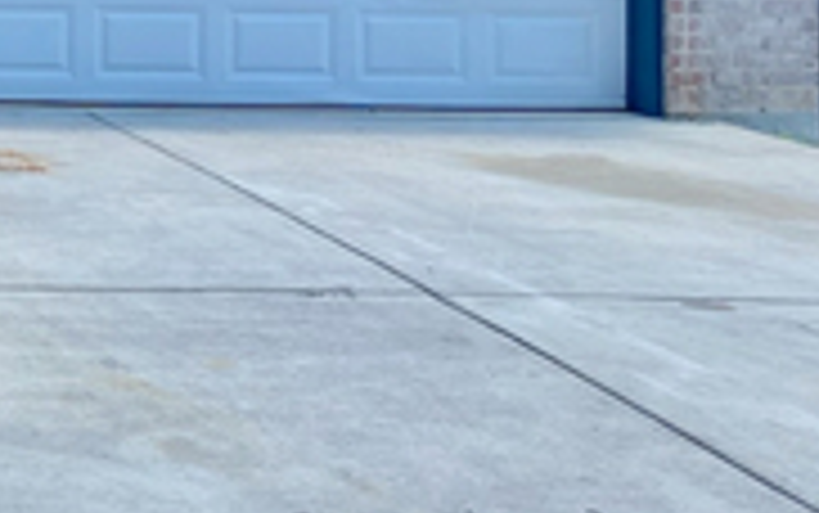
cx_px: -369
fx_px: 2166
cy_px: -122
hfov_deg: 19.1
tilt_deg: +0.4
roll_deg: -0.5
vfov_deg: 13.1
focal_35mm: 97
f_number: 1.8
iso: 32
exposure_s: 1/363
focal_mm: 4.25
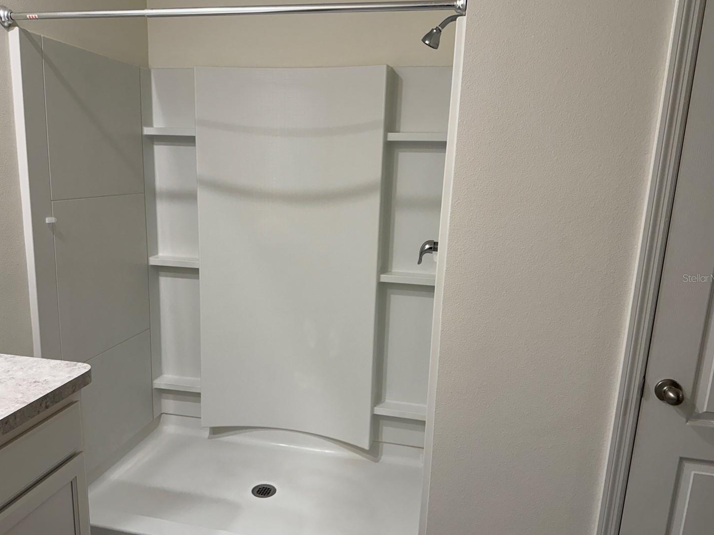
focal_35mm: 27
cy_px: 278
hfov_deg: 65.2
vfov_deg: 51.4
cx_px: 328
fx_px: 557
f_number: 1.78
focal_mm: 6.76
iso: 160
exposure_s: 1/120
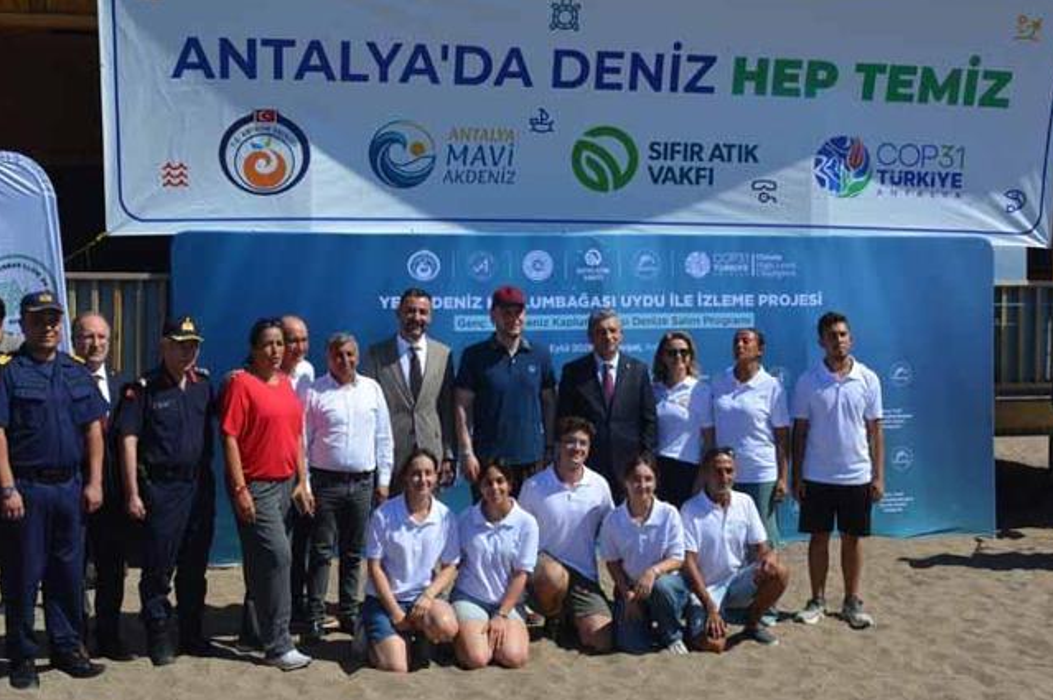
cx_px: 496
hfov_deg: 46.8
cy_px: 330
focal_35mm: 42
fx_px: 1216
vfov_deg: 32.1
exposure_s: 1/250
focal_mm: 23
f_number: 8
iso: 100
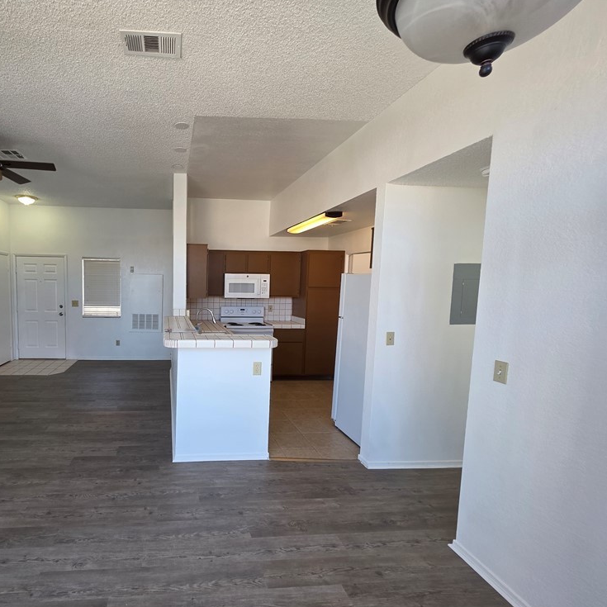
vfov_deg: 87.4
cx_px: 190
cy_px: 315
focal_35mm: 16
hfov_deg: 83.6
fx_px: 317
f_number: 1.9
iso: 100
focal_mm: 2.2
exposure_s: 1/120
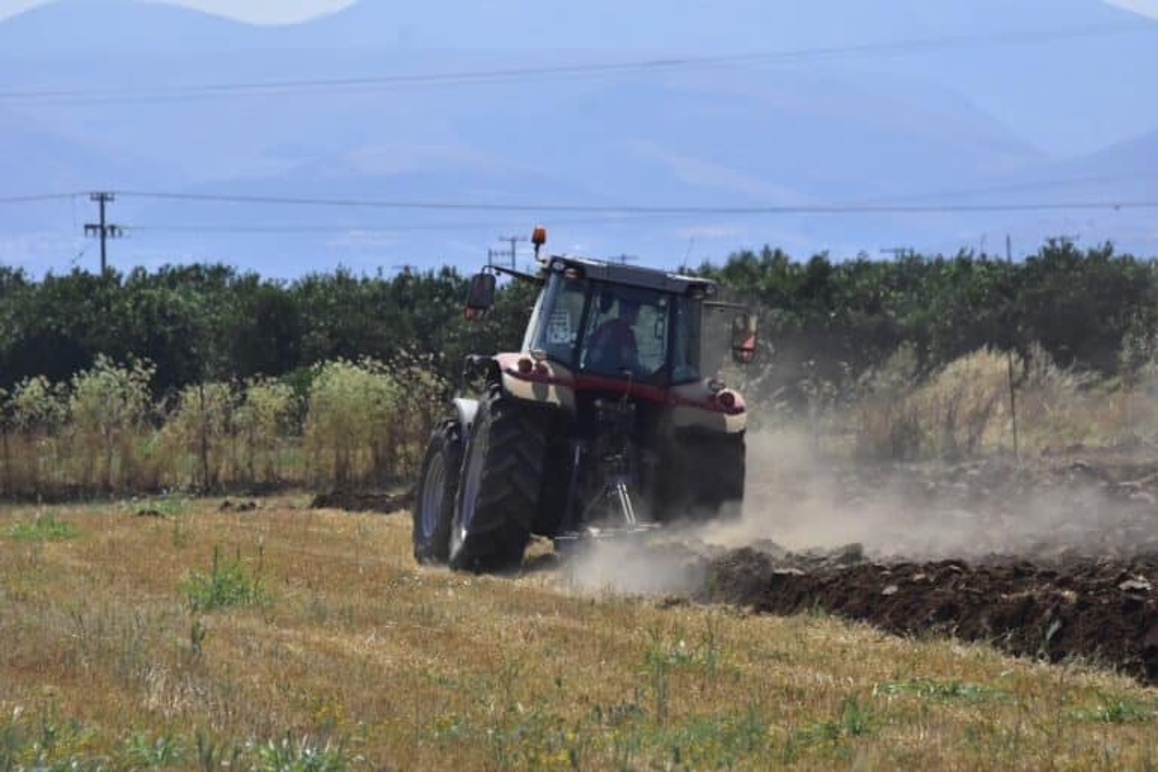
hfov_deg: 7.6
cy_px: 386
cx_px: 579
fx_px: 8684
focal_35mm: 270
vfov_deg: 5.1
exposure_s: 1/8000
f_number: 5.6
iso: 1250
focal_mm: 180
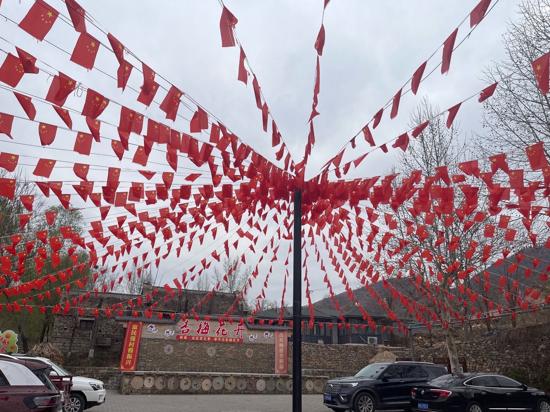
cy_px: 206
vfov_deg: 53.1
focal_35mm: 26
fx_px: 413
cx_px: 275
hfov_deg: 67.3
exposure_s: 1/4651
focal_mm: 5.1
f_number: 1.6
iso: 50
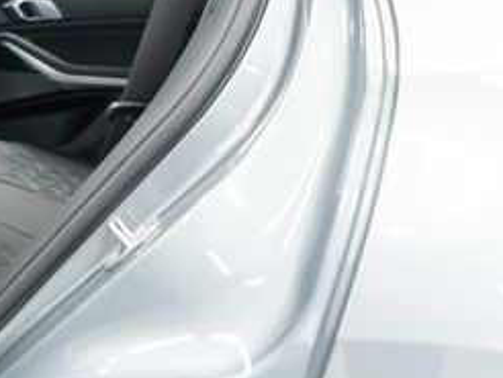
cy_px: 21
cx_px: -108
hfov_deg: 24.9
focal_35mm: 70
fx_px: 1018
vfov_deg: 20.5
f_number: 3.2
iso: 1250
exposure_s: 1/40
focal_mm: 28
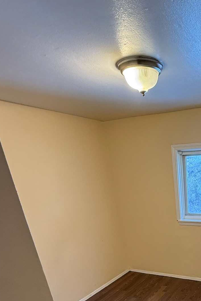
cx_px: 191
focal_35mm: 28
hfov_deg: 41.6
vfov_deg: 56.7
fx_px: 234
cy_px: 269
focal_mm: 2.22
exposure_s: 1/60
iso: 250
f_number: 2.2
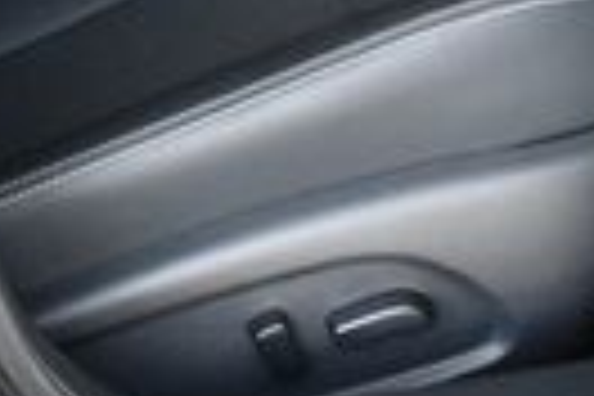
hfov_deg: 11.7
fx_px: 2887
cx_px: 360
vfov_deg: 7.5
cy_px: -446
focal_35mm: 175
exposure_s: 1/200
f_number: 3.5
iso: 800
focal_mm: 18
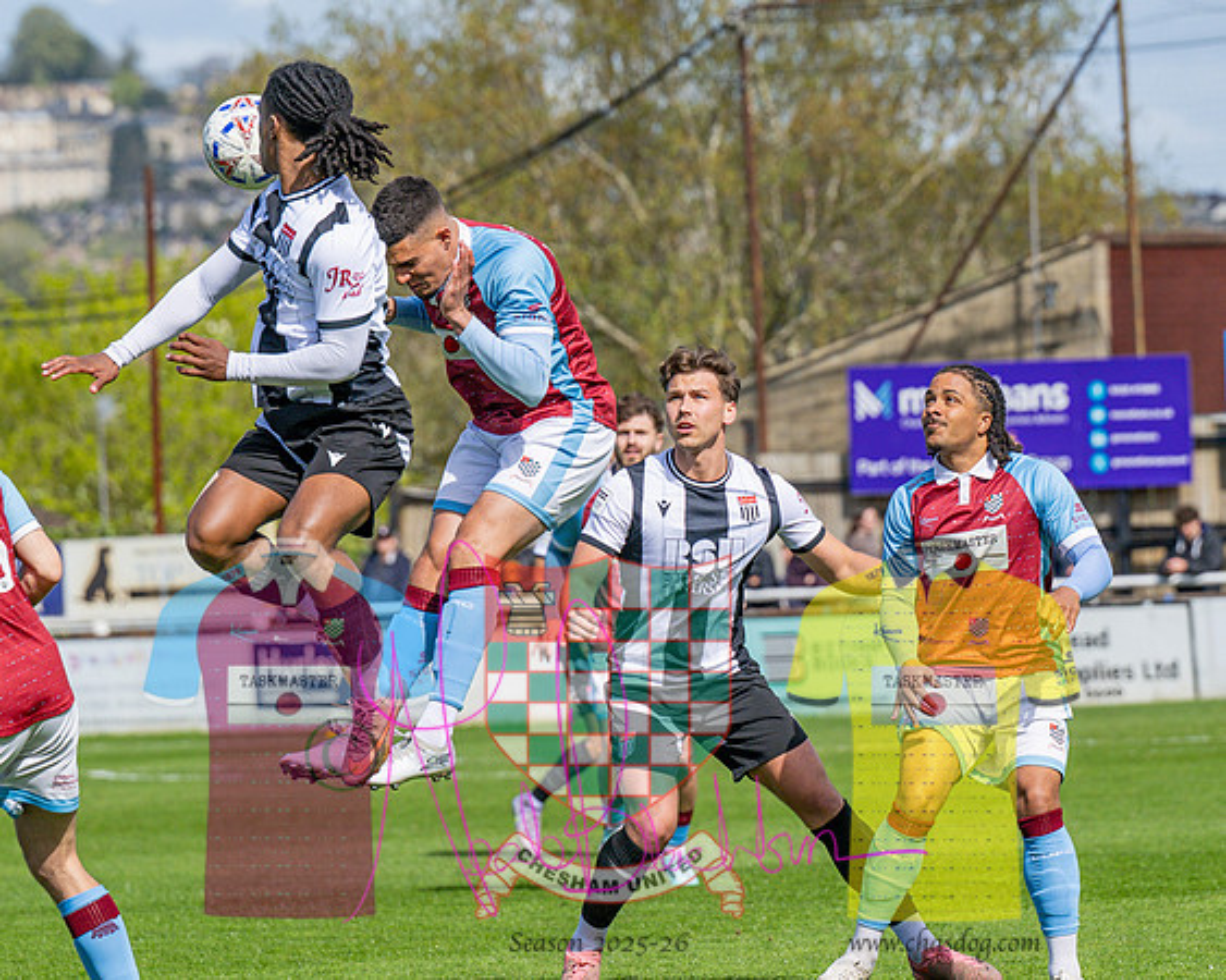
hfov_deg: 7.7
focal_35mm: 252
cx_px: 640
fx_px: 9149
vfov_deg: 6.1
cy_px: 417
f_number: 4
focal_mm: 130
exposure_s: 1/4000
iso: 200
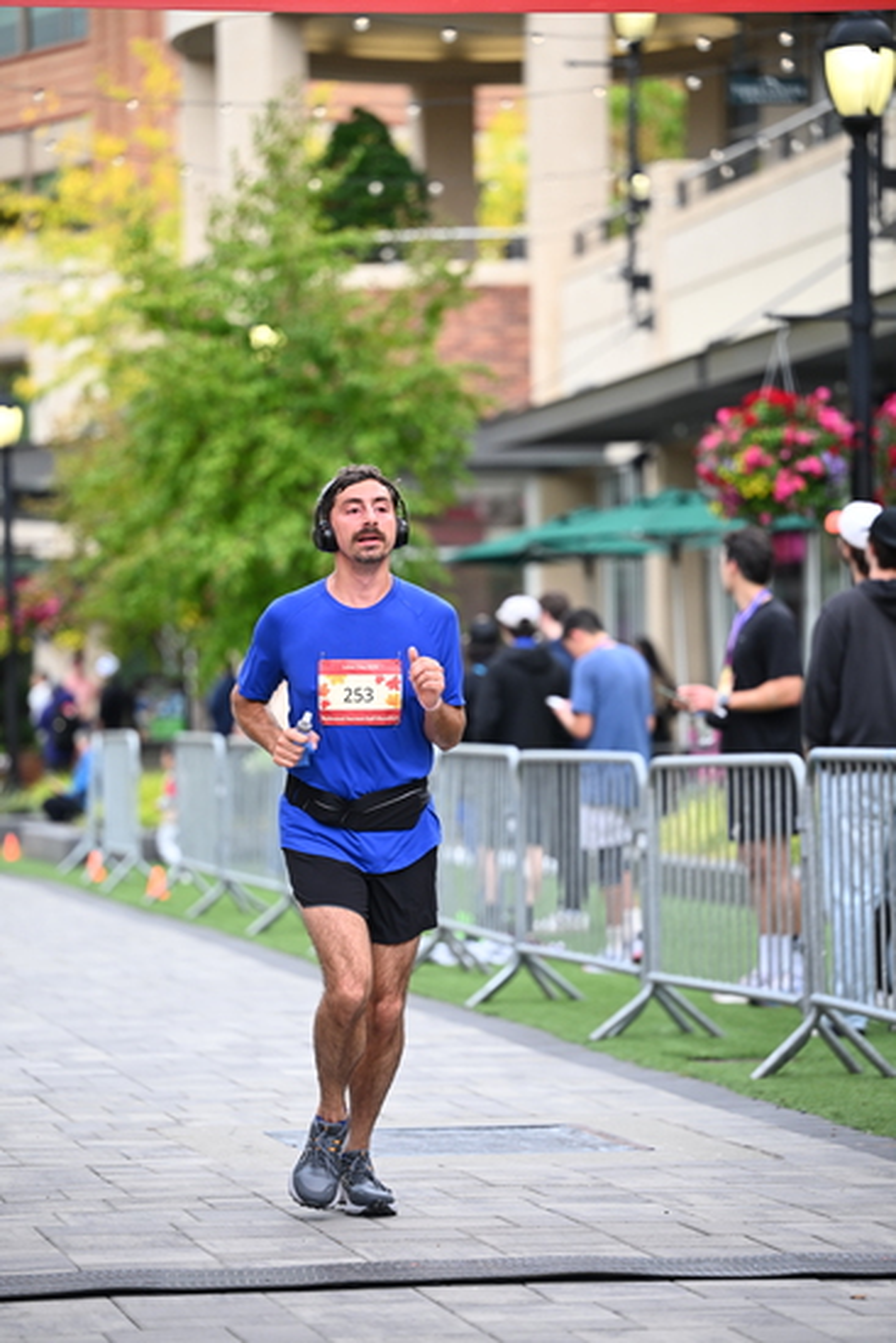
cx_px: 448
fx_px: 4850
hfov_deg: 10.6
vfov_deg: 15.8
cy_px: 672
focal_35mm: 130
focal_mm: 130
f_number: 2.8
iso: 640
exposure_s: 1/1250
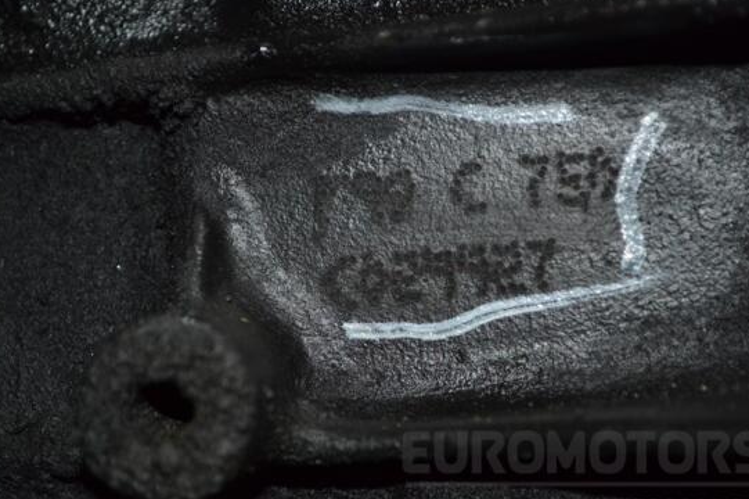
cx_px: 377
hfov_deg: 22.3
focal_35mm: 92
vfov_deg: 14.9
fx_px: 1904
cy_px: 268
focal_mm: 55
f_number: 5.6
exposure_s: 1/60
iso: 560
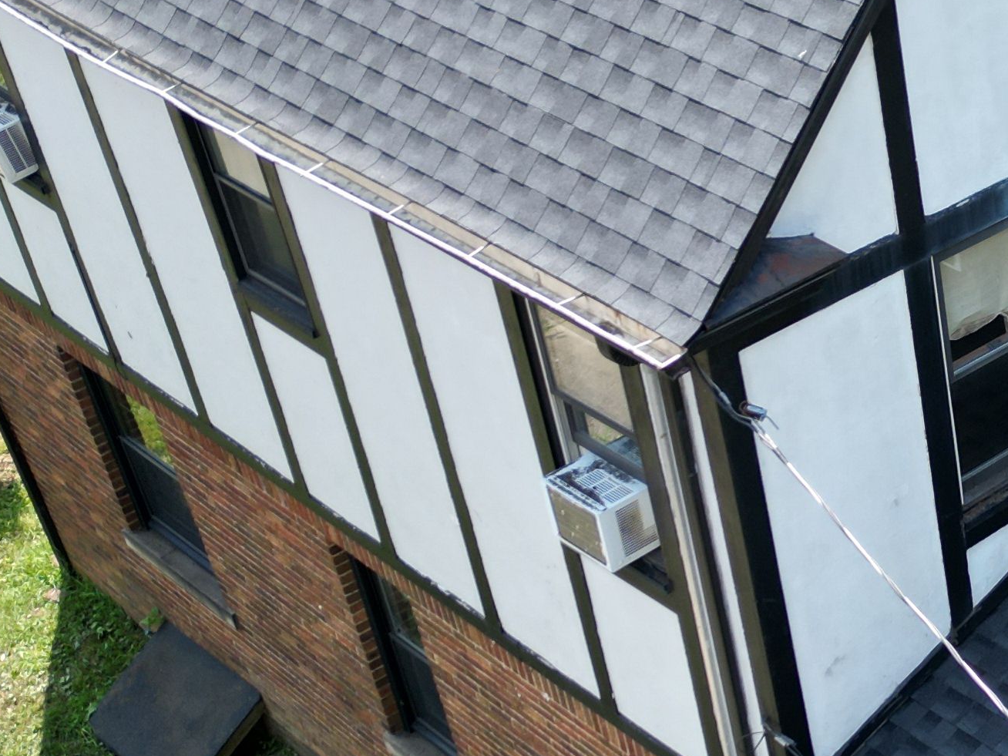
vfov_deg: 19.9
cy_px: 403
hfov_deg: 23.2
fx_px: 2155
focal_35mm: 74
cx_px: 1335
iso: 110
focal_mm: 6.72
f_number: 1.7
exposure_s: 1/1000
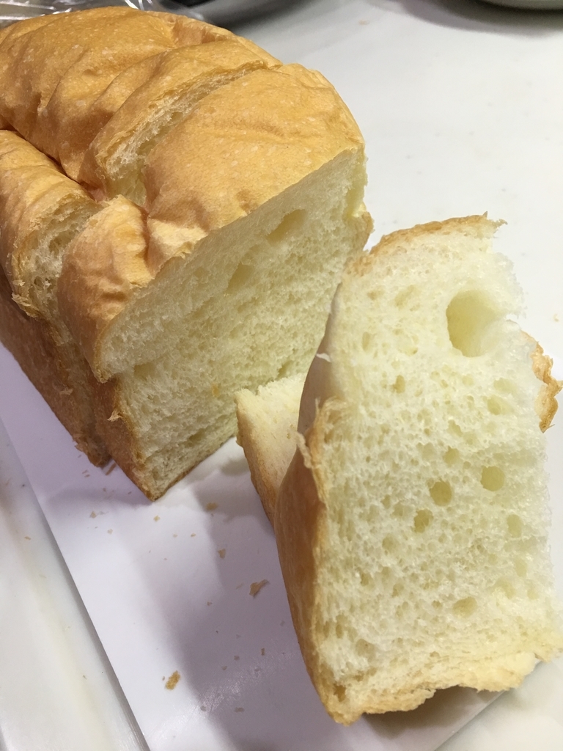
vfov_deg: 61.7
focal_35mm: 29
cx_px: 282
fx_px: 629
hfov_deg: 48.2
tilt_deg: -43.1
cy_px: 376
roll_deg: +10.3
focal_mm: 4.15
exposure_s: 1/30
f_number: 2.2
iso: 40
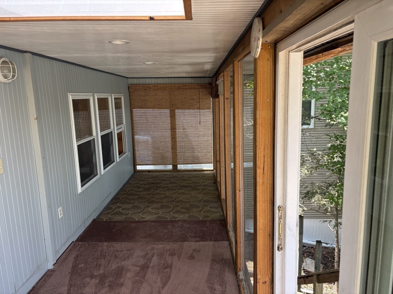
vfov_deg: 53.1
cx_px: 196
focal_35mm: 26
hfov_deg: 67.3
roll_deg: +1.4
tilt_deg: -11.6
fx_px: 295
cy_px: 147
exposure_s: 1/121
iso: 50
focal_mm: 5.96
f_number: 1.6
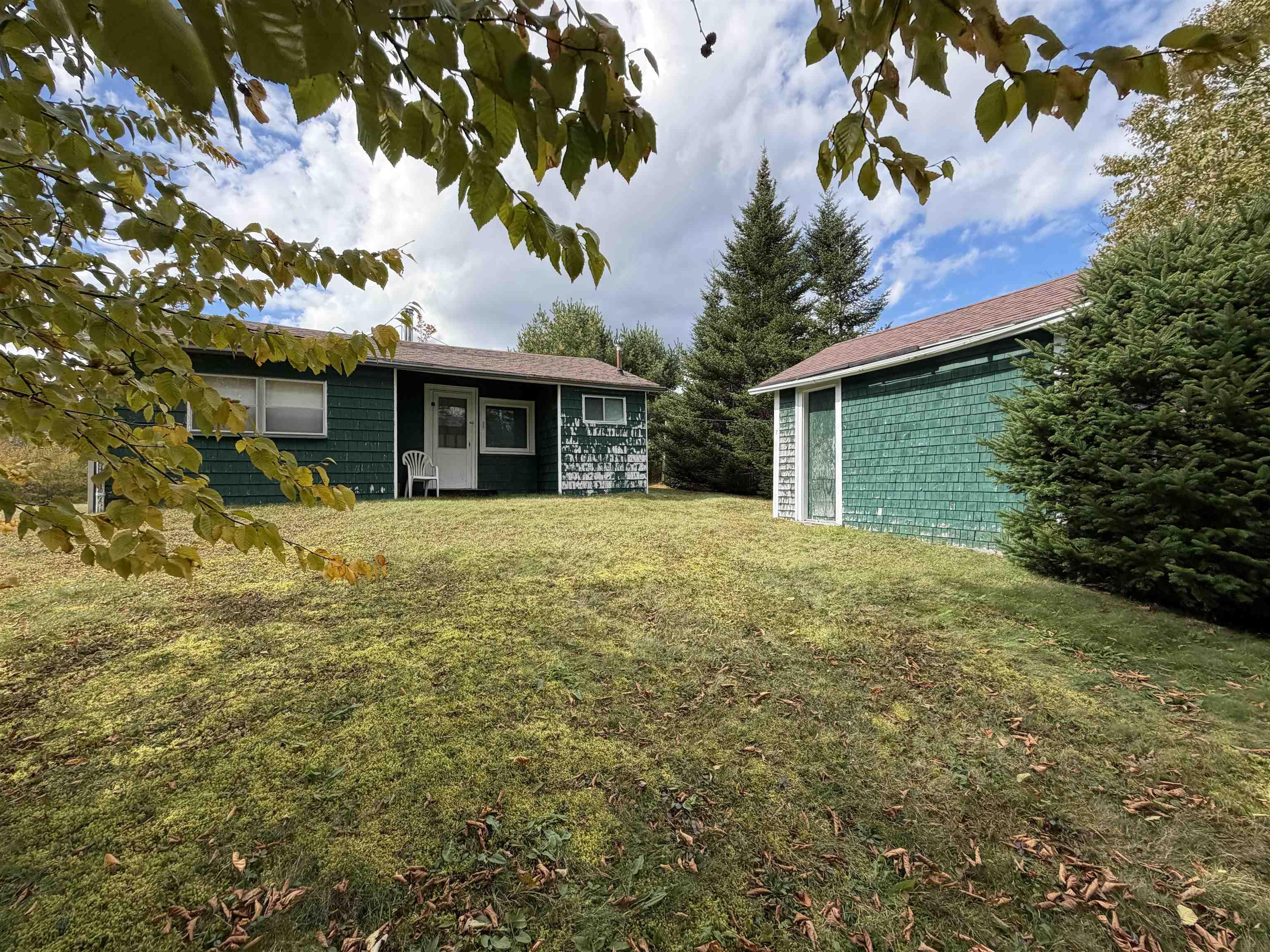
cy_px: 476
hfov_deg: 102.1
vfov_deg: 85.7
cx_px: 635
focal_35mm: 14
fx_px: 514
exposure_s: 1/644
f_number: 2.2
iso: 40
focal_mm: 2.22
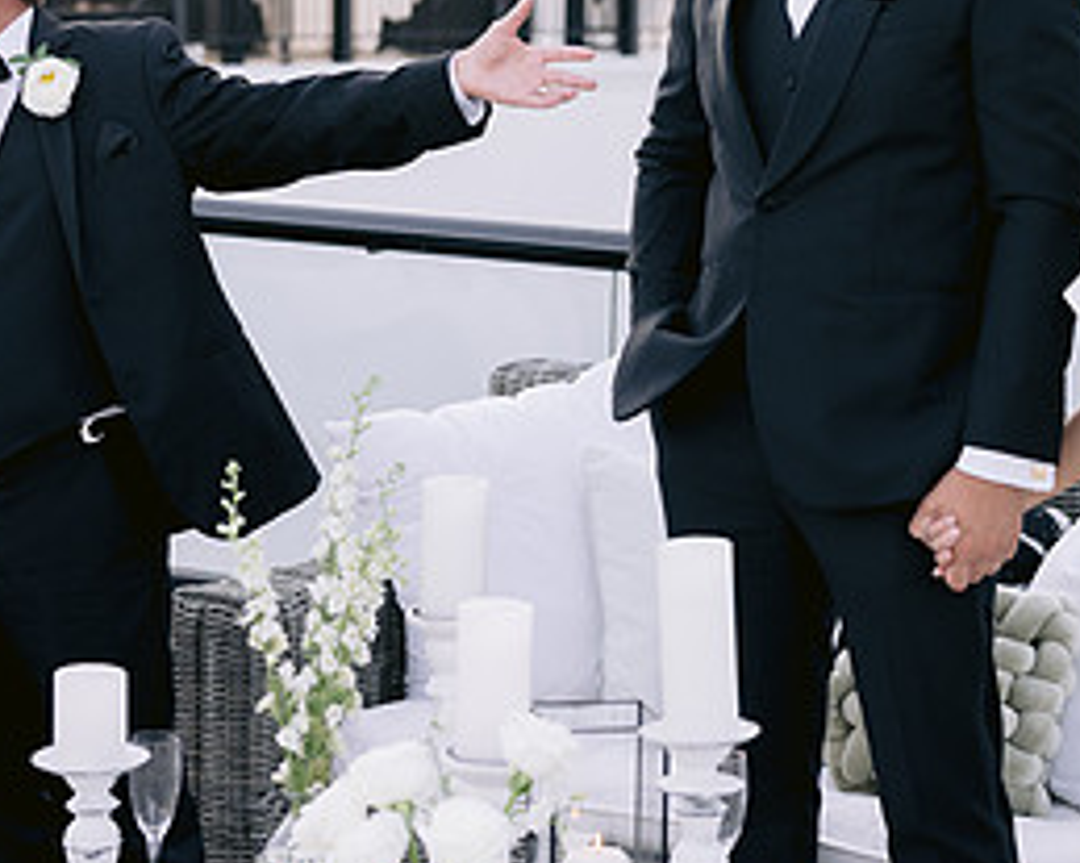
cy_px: 298
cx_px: 680
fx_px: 3355
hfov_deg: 18.3
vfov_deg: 14.6
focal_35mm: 105
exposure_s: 1/640
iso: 400
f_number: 2.8
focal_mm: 50
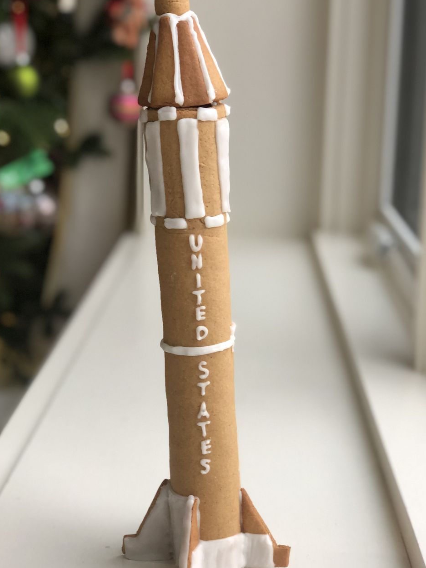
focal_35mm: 71
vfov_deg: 27.4
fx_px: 1165
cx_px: 179
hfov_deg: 20.7
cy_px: 297
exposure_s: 1/60
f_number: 2.4
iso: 50
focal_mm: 6
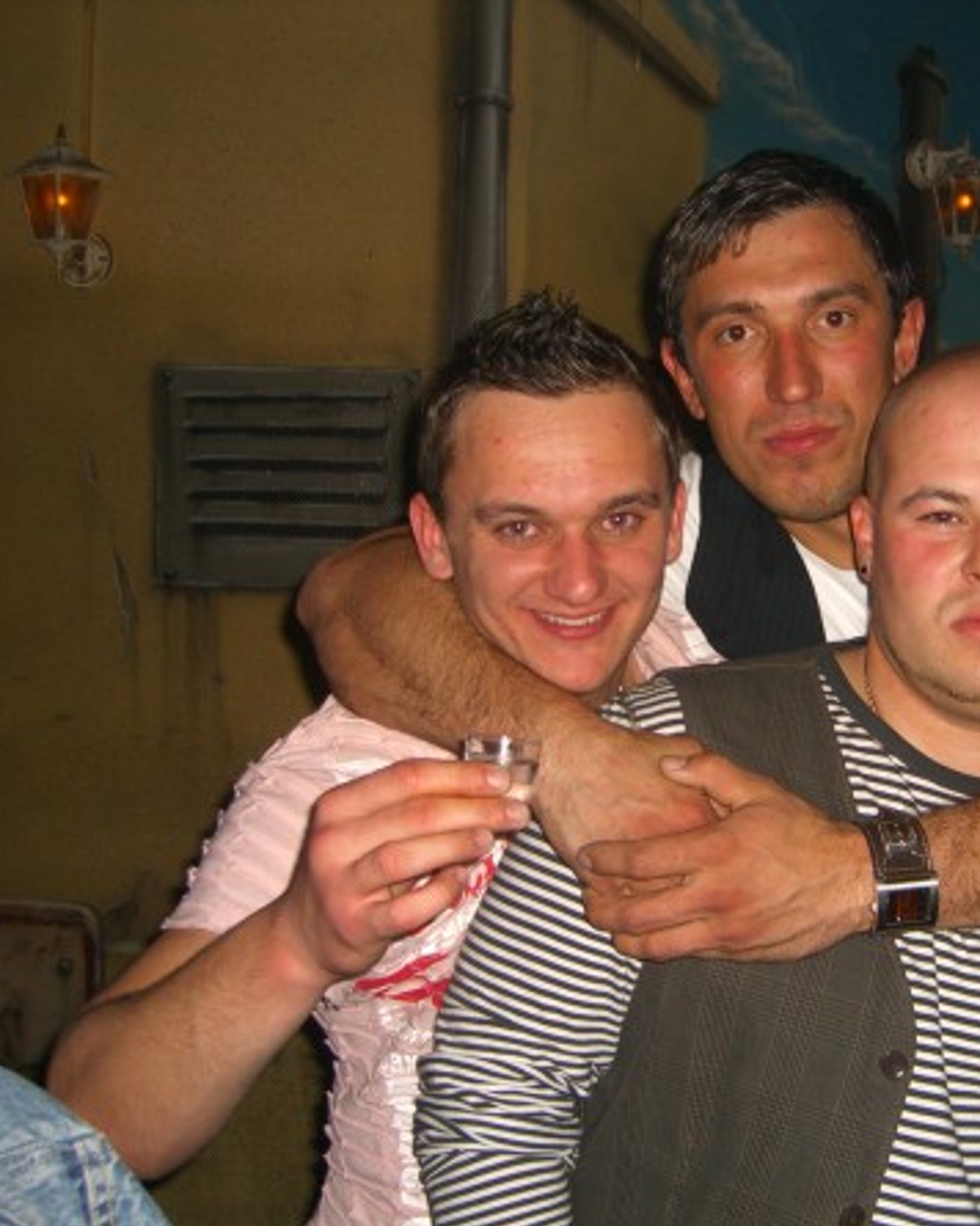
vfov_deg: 37.3
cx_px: 763
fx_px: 1813
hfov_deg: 29.7
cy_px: 617
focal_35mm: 50
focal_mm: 7.9
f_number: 2.8
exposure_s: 1/60
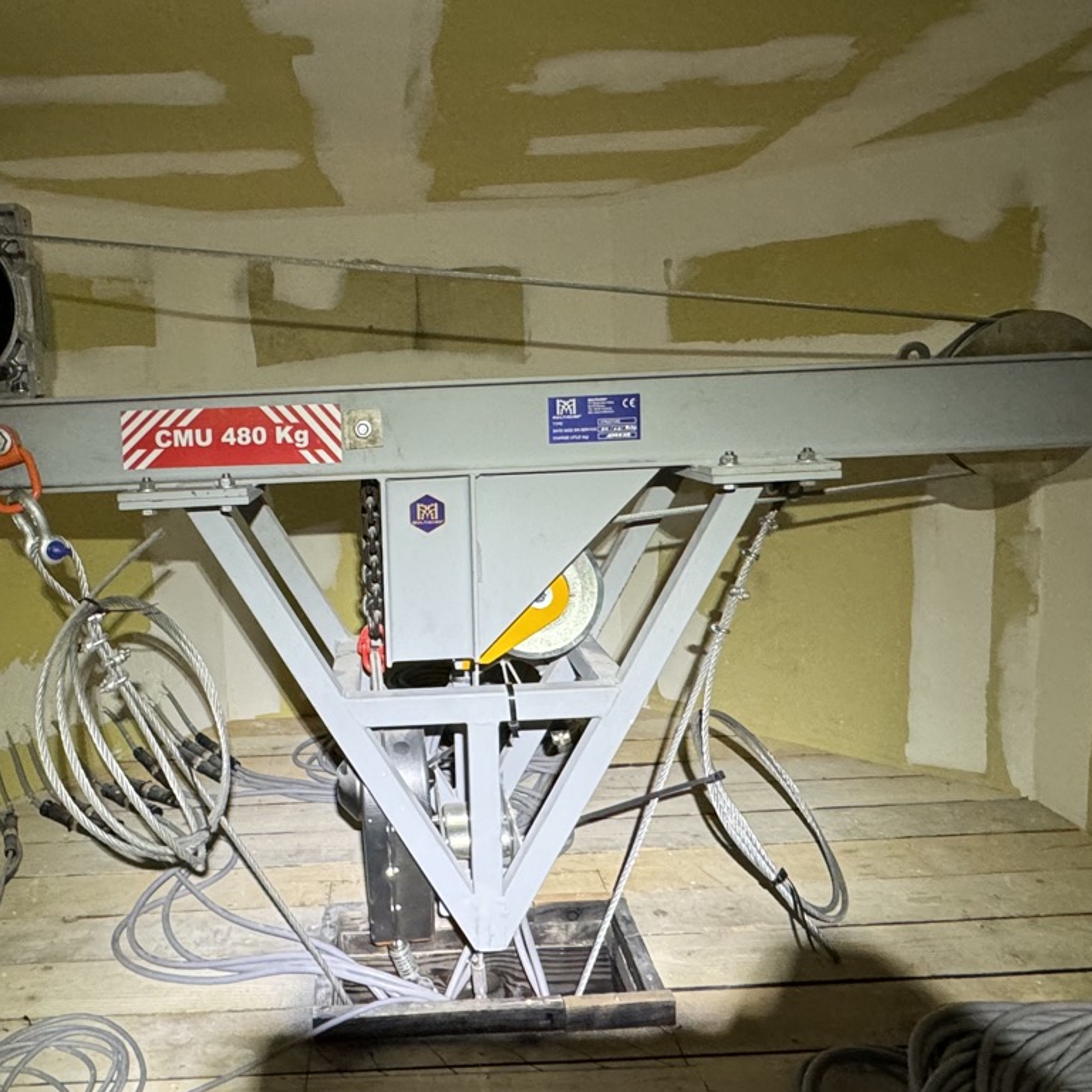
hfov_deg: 54.9
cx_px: 397
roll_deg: +2.5
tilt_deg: -8.2
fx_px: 1035
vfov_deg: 55.6
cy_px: 510
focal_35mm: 29
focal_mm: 2.22
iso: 320
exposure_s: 1/49
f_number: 2.2
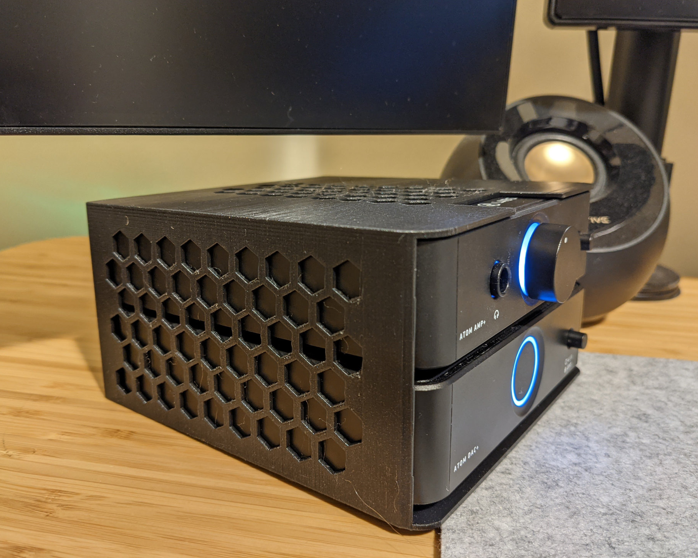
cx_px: 327
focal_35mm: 29
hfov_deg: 60.4
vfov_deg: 50.0
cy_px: 279
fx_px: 599
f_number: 1.73
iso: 149
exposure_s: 1/5.22
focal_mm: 4.38
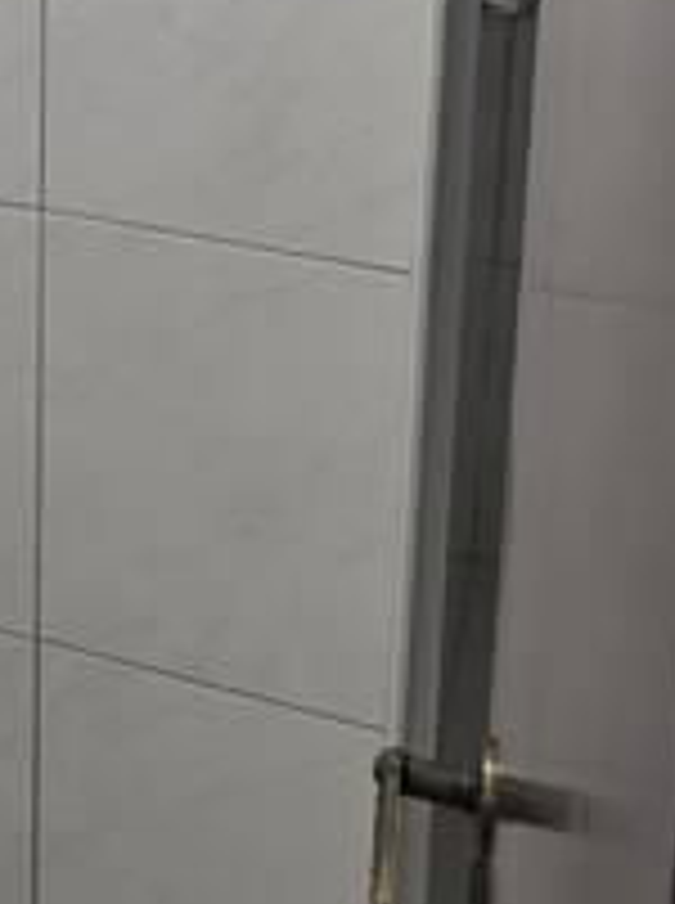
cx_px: -216
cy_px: -229
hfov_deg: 19.3
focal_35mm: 70
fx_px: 1826
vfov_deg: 24.7
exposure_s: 1/120
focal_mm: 2.2
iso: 160
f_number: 1.9
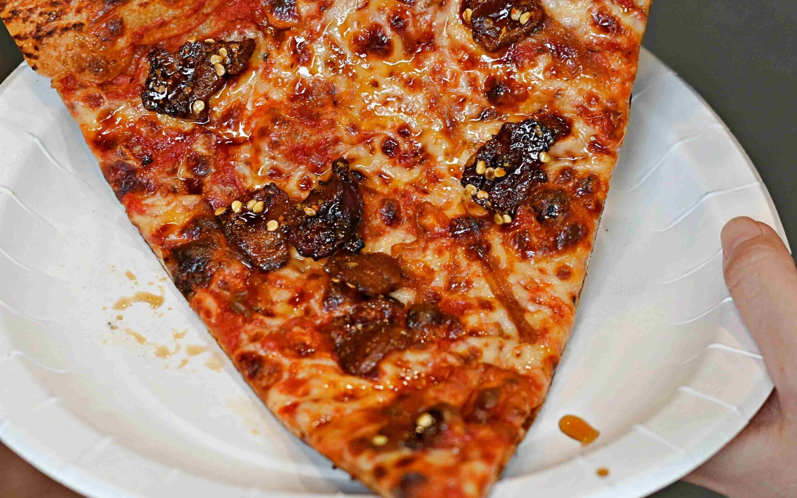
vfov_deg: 11.5
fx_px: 2476
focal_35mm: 114
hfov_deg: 18.3
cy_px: 199
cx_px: 434
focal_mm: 50
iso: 320
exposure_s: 1/200
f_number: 3.2
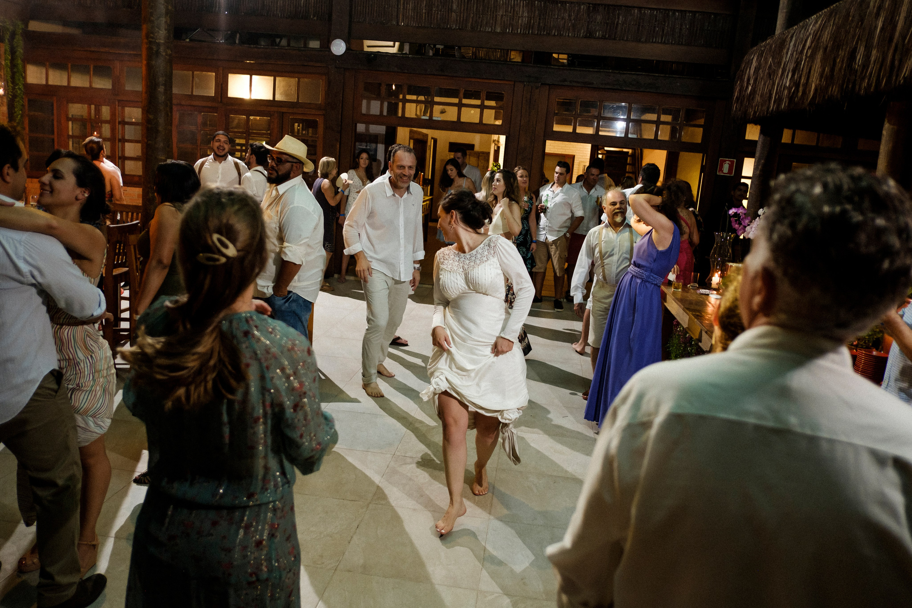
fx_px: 684
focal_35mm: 27
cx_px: 456
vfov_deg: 47.9
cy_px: 304
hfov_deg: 67.4
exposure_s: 1/100
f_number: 2
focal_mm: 18
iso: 1000
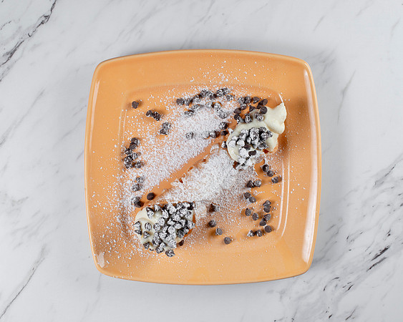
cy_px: 164
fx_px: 686
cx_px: 195
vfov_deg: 26.4
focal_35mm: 57
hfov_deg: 32.8
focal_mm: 50
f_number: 10
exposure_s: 1/200
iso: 200
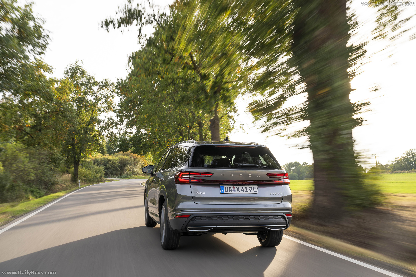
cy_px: 138
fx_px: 416
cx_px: 208
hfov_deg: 53.1
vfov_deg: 36.9
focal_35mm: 36
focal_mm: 36
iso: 40
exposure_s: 1/30
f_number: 8
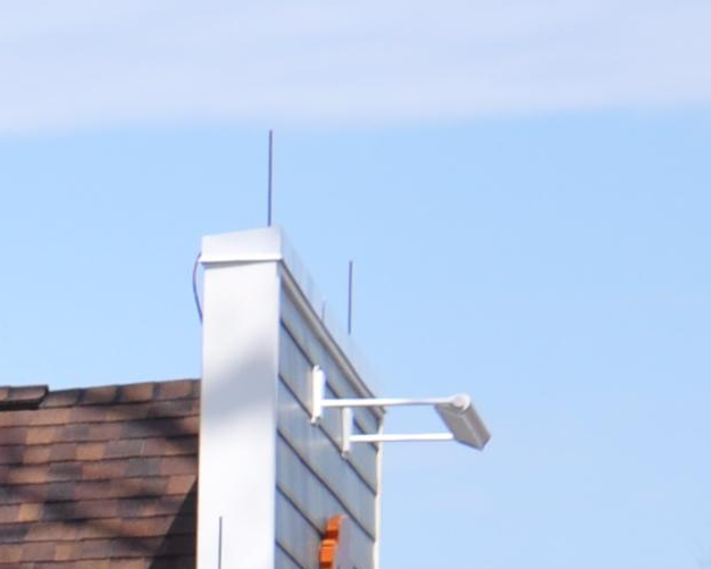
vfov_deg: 4.9
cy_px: 1446
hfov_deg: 5.9
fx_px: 6482
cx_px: -1397
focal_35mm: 308
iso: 200
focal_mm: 32
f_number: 10
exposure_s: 1/400
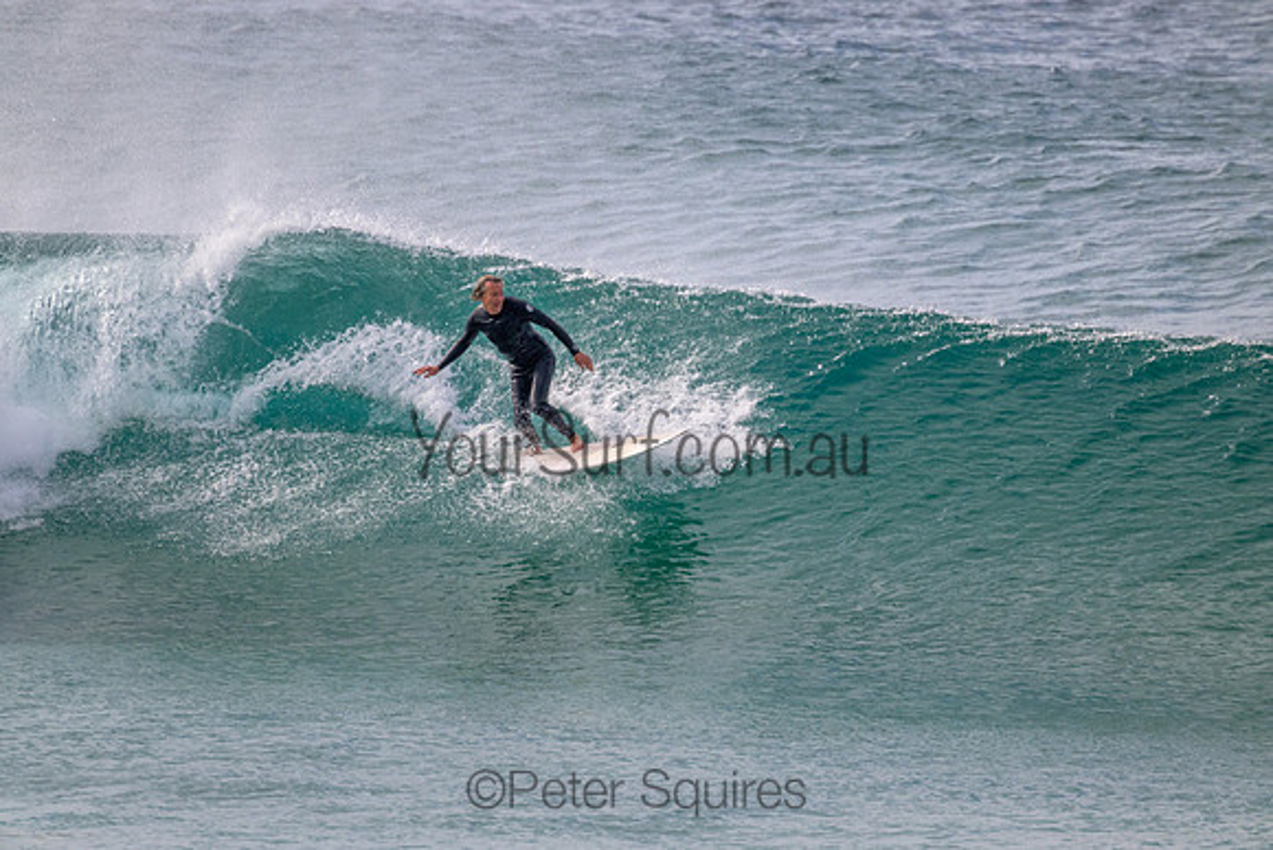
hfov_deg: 2.6
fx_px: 28294
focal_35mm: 800
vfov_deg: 1.7
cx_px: 636
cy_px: 425
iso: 1800
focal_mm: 800
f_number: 11
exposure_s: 1/2000
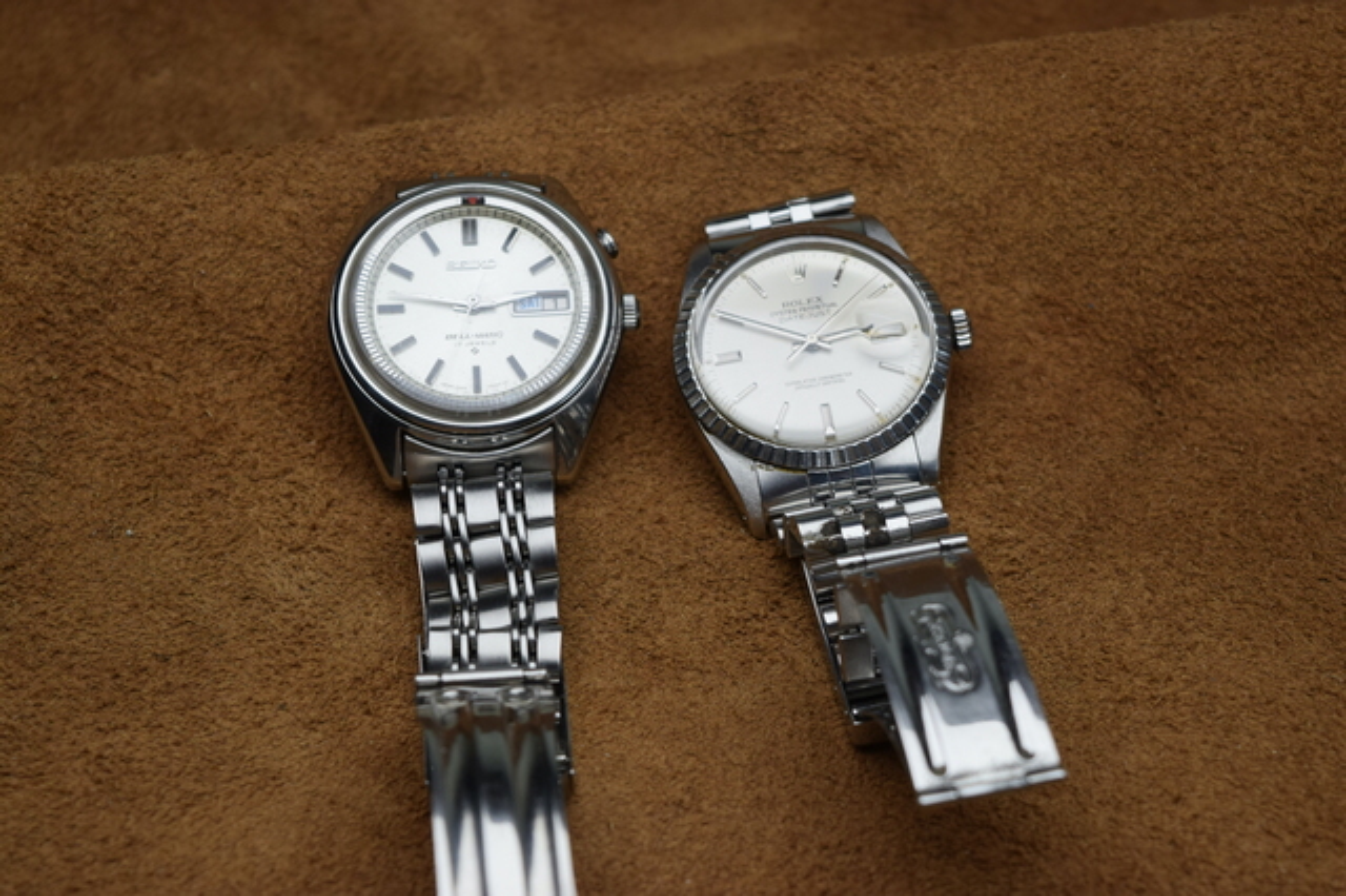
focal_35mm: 82
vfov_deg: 16.5
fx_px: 3083
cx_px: 673
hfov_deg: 24.6
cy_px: 448
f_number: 8
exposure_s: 1/250
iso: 400
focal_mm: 55
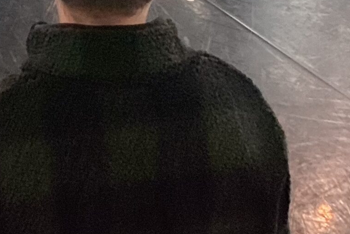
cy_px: -197
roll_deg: +0.1
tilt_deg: -13.0
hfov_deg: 18.4
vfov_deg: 11.7
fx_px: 1050
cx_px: -5
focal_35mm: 108
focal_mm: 3.3
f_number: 2.4
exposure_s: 1/100
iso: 50
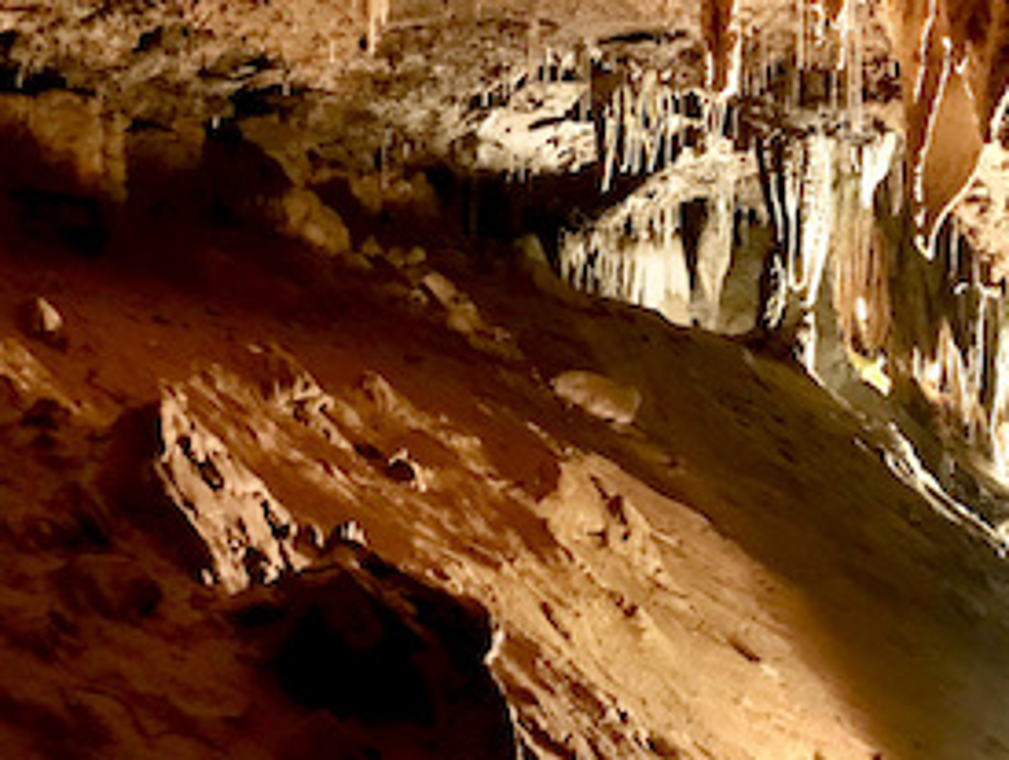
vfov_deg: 23.9
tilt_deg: +1.0
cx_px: 807
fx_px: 1780
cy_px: 209
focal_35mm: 61
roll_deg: +0.6
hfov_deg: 30.9
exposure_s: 1/5
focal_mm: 3.99
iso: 100
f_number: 1.8
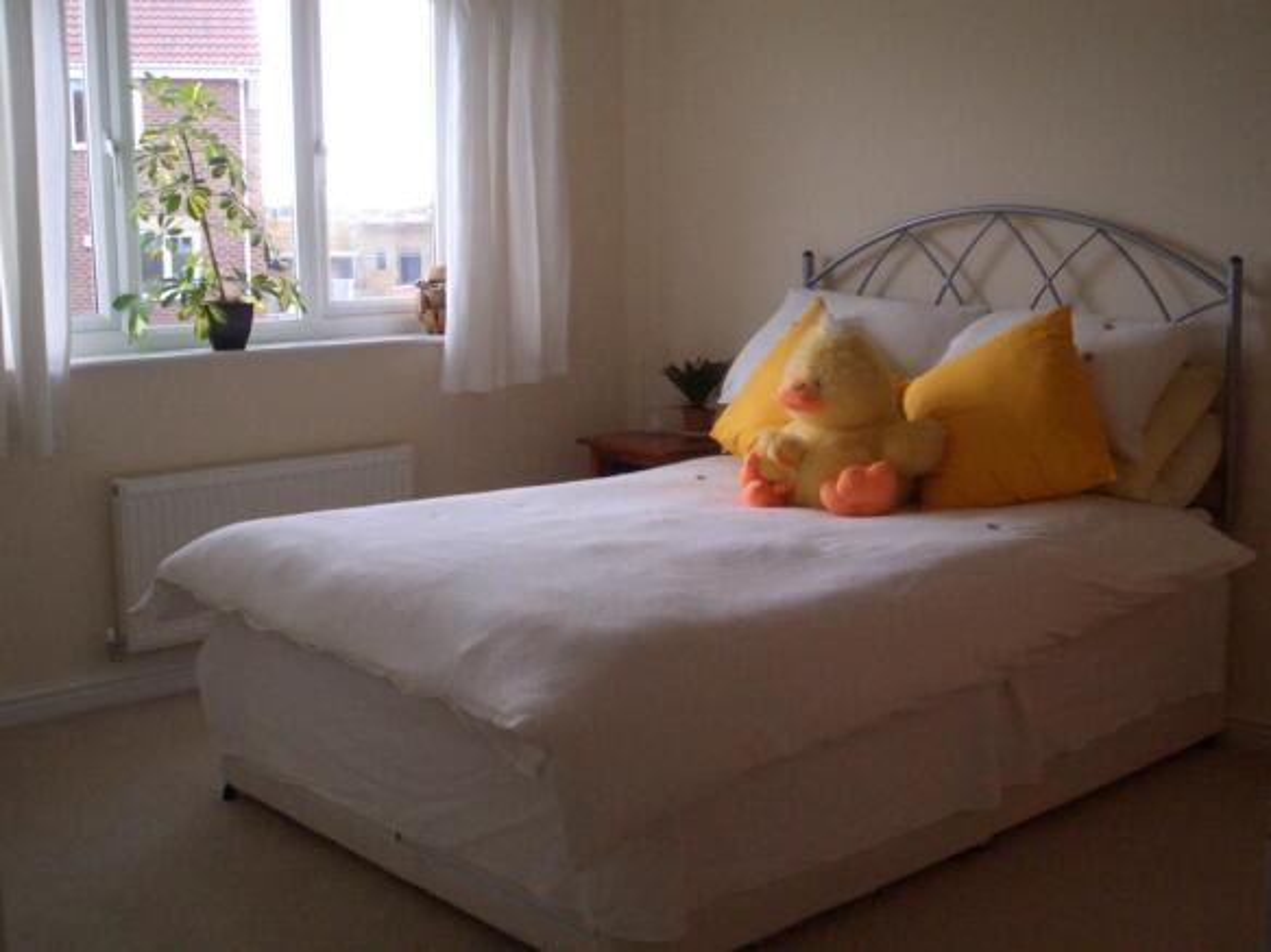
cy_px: 476
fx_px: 1579
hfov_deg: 43.9
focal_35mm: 43
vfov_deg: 33.6
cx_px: 636
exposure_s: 1/100
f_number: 4.3
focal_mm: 5.7
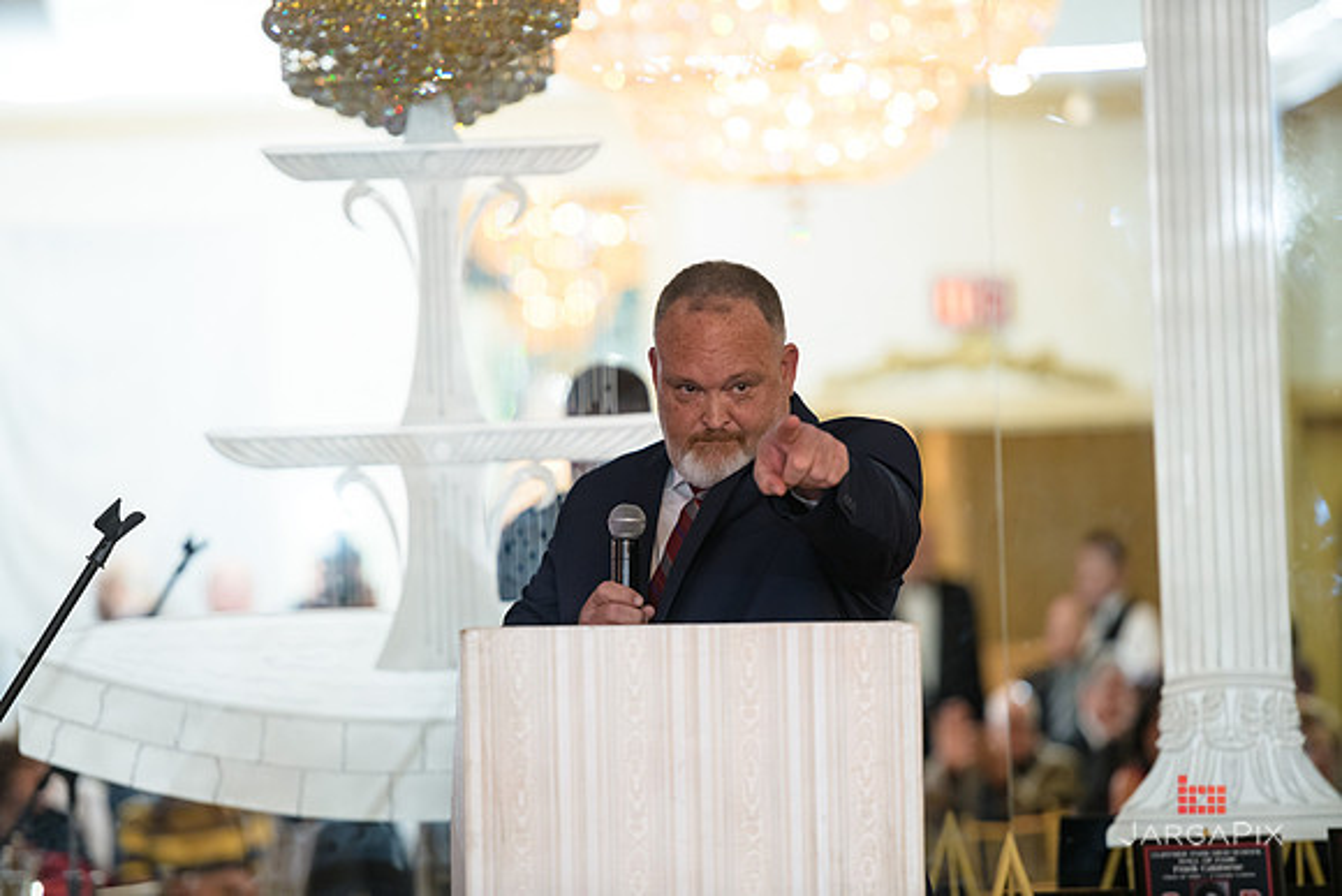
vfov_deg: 7.6
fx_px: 6711
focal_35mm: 180
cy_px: 448
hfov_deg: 11.4
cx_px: 671
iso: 1250
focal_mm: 180
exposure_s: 1/125
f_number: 3.2
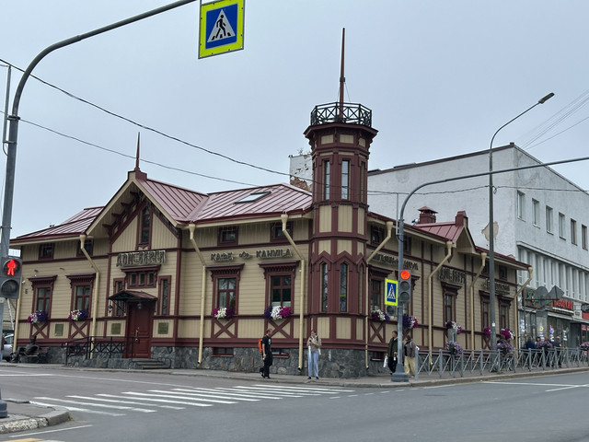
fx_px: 817
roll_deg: +0.9
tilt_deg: +7.3
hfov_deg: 39.7
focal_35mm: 48
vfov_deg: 30.3
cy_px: 221
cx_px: 294
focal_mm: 6.86
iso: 64
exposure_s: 1/980
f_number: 1.78
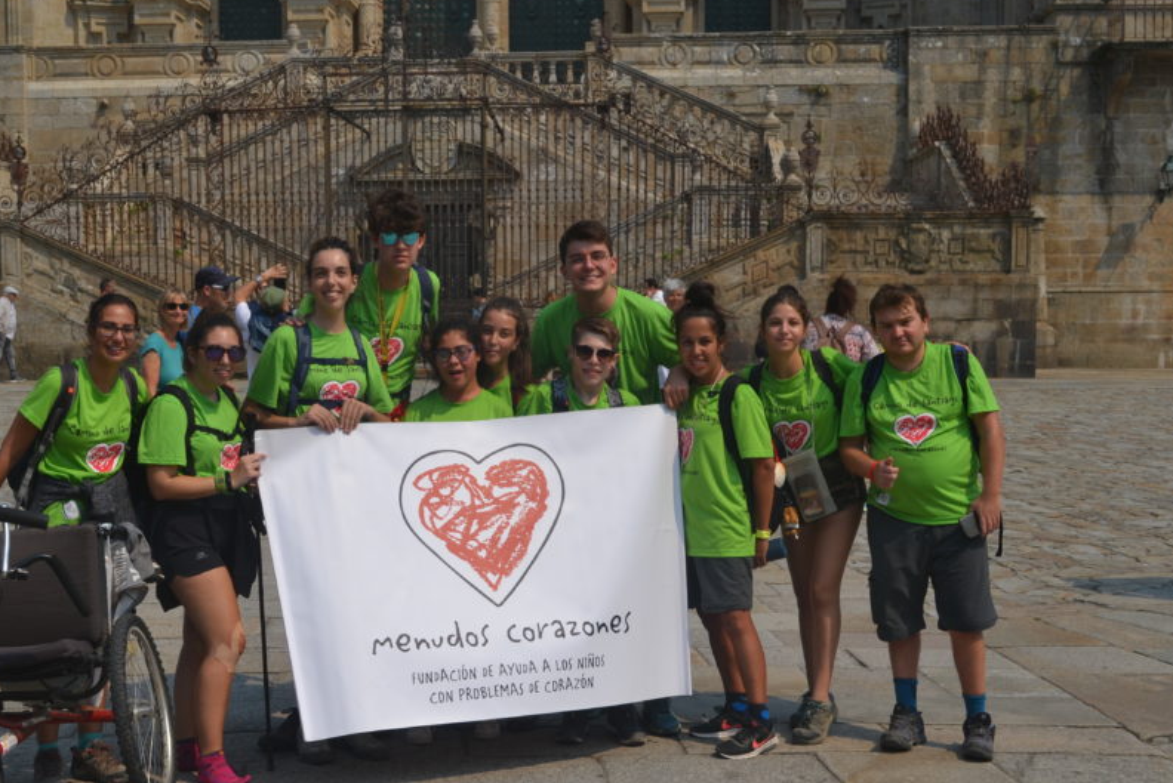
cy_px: 483
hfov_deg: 37.3
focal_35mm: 53
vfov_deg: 25.5
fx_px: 1728
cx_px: 467
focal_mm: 28
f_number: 9
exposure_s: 1/320
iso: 100
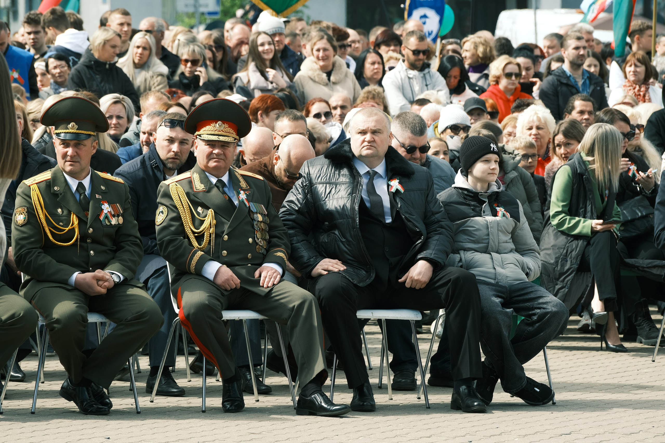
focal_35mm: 230
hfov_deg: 8.9
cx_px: 332
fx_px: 4249
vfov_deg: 6.0
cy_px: 222
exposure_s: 1/200
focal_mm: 153.2
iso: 200
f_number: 7.1
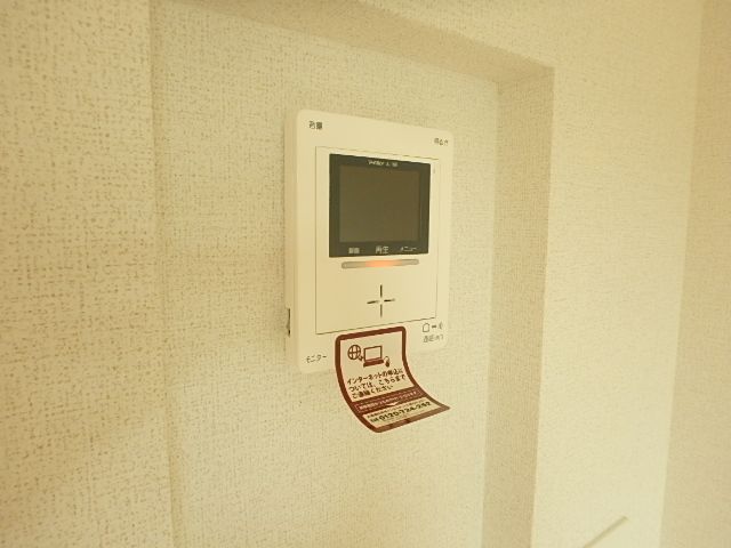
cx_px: 366
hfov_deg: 79.0
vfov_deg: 63.4
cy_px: 274
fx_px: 443
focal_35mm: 21
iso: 320
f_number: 3.5
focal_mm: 3.7
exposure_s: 1/30
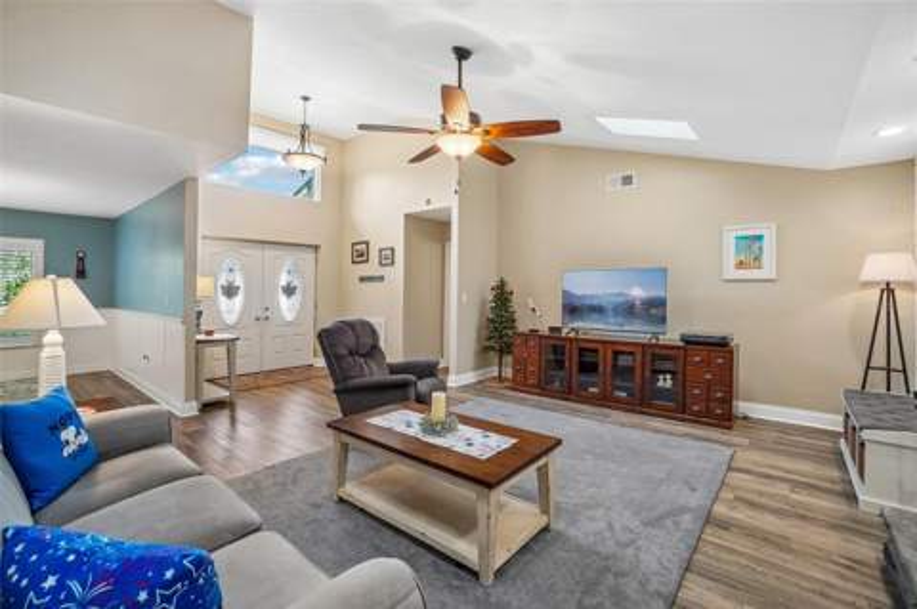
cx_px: 458
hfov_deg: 100.4
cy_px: 304
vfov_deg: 77.2
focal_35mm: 15
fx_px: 382
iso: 1250
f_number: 8
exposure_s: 1/30
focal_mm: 10
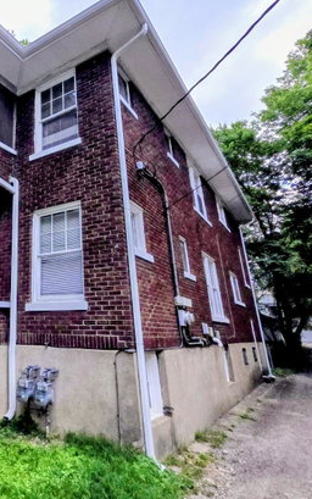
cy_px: 203
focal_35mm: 23
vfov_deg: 76.4
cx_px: 13
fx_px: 313
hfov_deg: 46.1
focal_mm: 2.2
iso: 50
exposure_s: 1/1167
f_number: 2.2
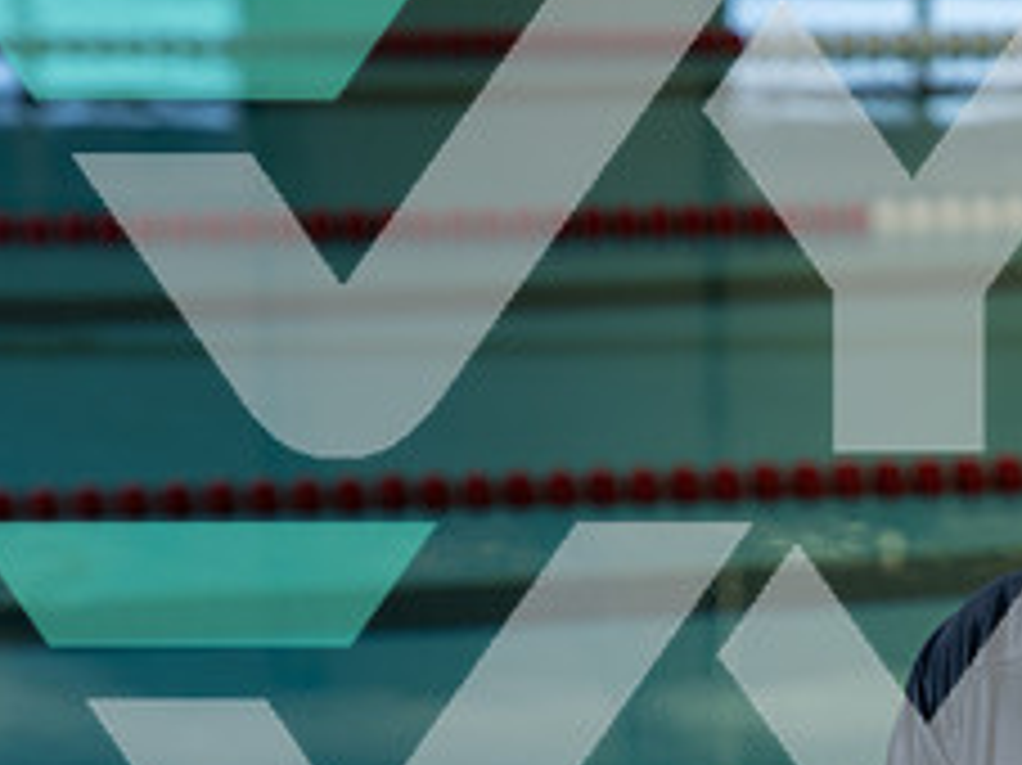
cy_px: 763
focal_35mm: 172
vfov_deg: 8.6
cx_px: 1112
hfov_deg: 11.3
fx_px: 5075
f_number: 4.5
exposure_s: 1/250
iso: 200
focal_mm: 70
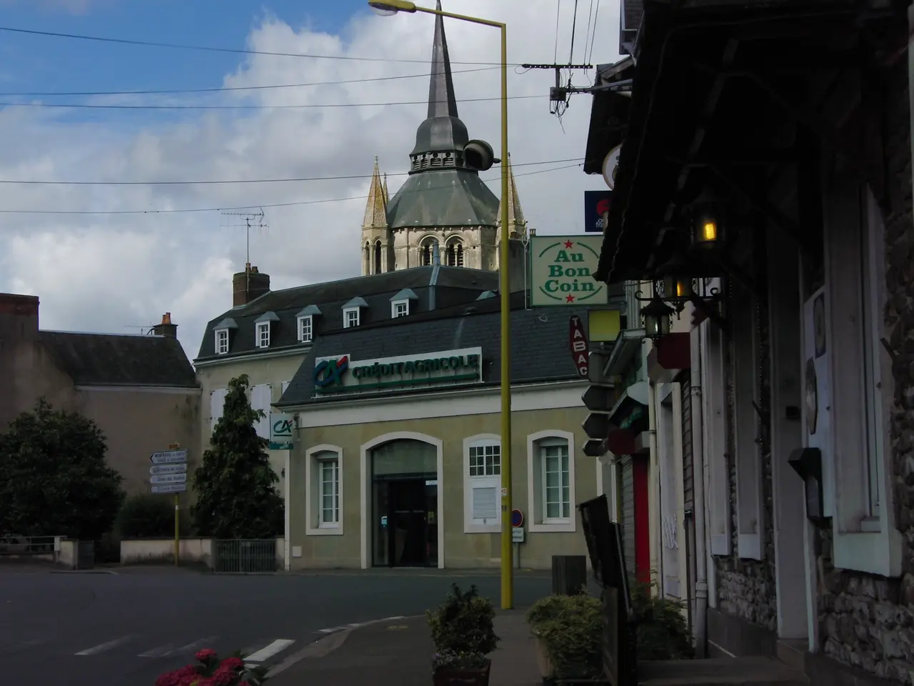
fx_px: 1505
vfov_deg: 25.7
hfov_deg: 33.8
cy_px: 343
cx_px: 457
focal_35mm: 57
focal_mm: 10.1
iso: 100
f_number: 5.4
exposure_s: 1/1000
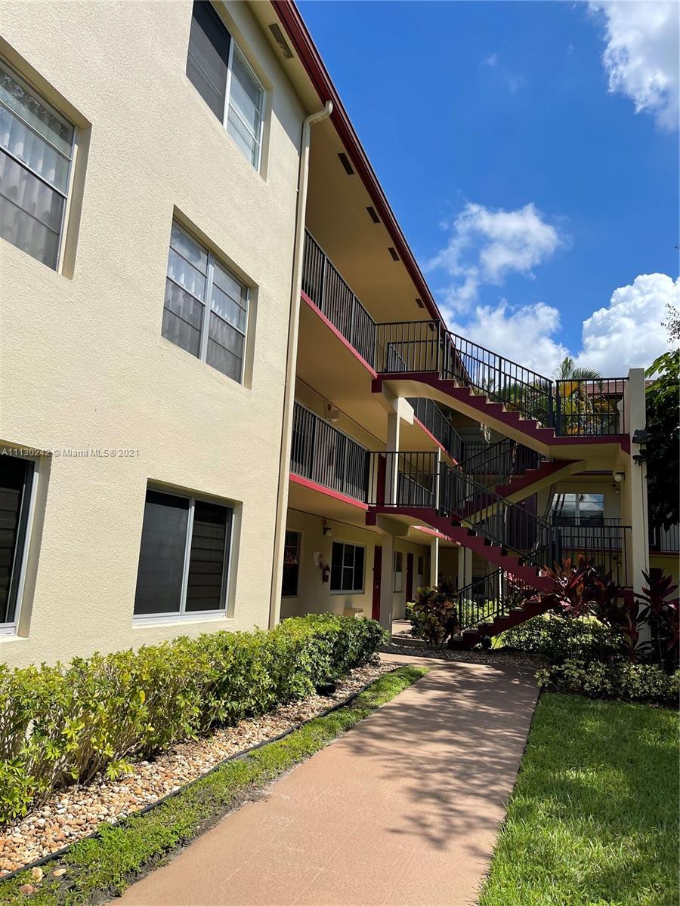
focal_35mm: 26
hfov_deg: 53.1
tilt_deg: +9.3
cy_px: 453
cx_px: 340
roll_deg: -3.4
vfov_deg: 67.3
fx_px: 681
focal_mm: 5.1
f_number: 1.6
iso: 32
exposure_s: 1/4525
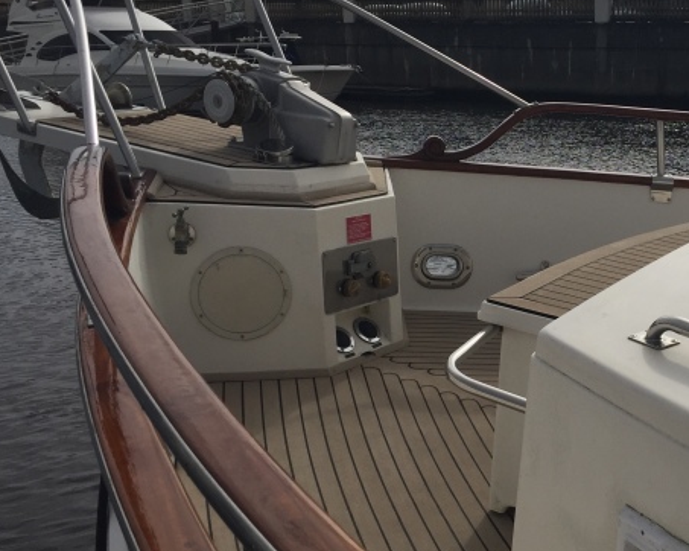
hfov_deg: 35.8
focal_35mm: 50
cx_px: 573
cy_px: 262
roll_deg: -1.1
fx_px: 1019
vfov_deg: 30.2
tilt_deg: -10.1
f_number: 2.2
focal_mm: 4.15
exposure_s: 1/6623
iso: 32
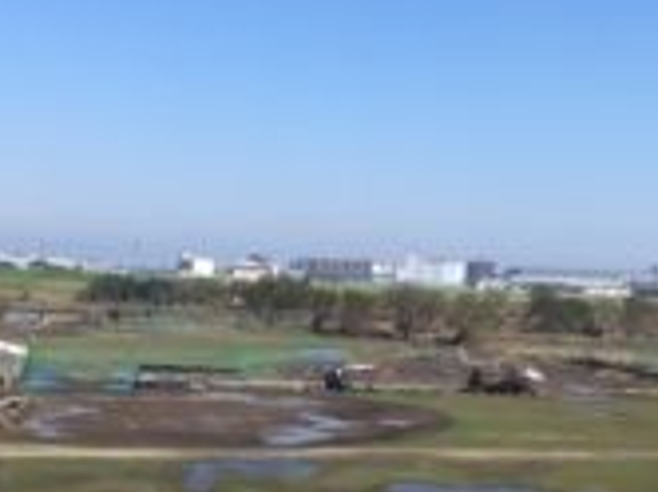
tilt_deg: -4.1
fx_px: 1329
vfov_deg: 20.8
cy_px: 357
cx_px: 277
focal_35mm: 70
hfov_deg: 27.8
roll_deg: -1.8
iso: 25
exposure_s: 1/1637
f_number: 2.2
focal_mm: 4.15
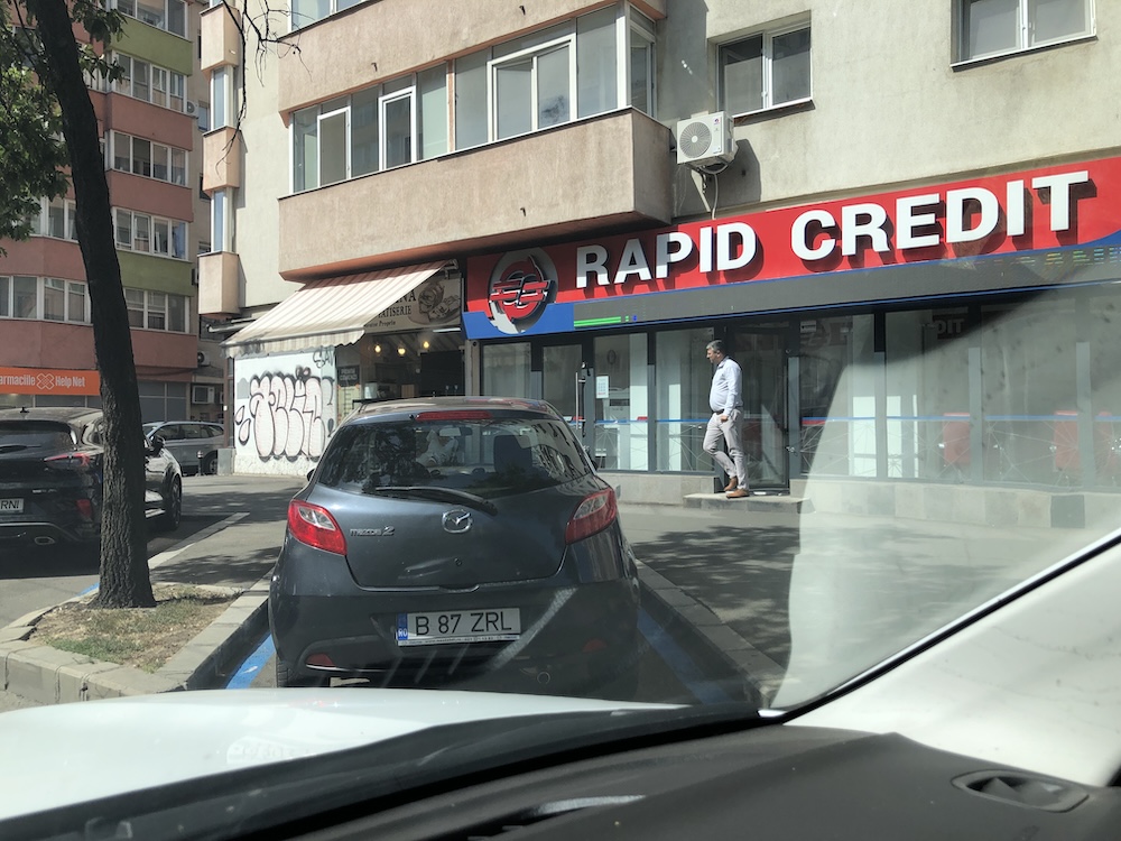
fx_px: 907
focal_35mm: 28
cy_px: 420
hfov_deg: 63.4
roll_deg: +0.6
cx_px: 560
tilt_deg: +0.2
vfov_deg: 49.7
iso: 20
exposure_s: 1/1350
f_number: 1.8
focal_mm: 3.99
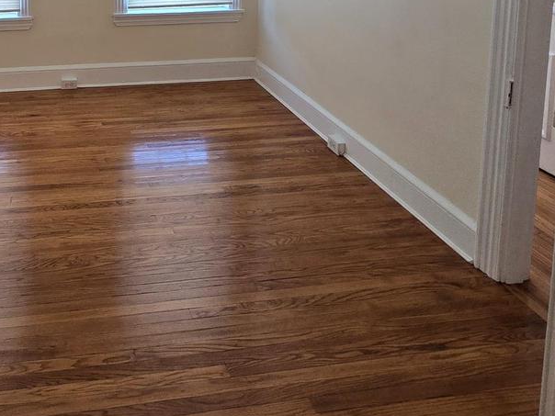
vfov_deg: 37.9
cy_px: -40
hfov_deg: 53.9
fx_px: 497
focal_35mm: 31
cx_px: 100
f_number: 2.2
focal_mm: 2.2
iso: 100
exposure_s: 1/60
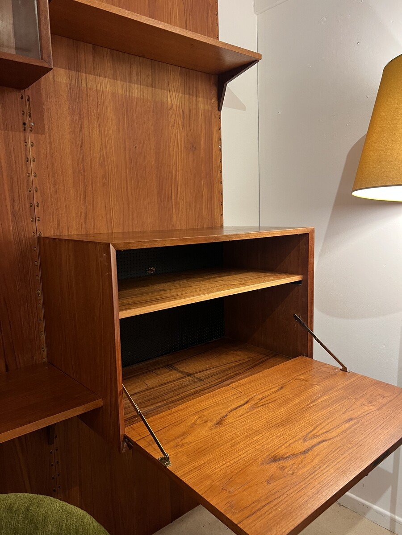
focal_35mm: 26
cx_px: 201
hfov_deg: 53.1
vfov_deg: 67.3
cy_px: 268
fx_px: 403
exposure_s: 1/50
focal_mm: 5.7
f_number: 1.5
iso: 320
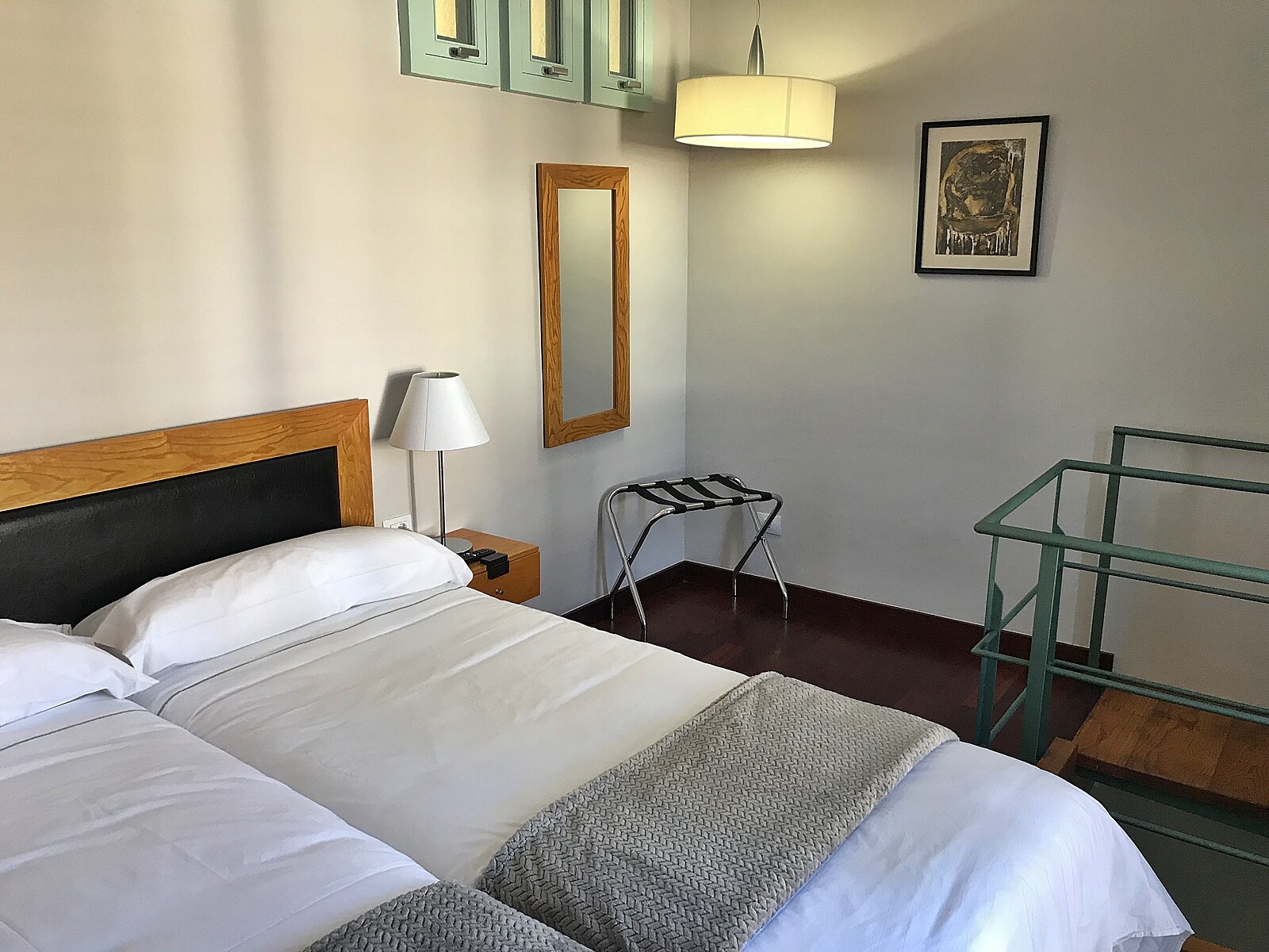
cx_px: 634
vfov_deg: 49.7
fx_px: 1026
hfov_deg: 63.4
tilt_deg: -14.0
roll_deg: -0.9
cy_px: 476
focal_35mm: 28
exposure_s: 1/33
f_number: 1.8
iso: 25
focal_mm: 3.99
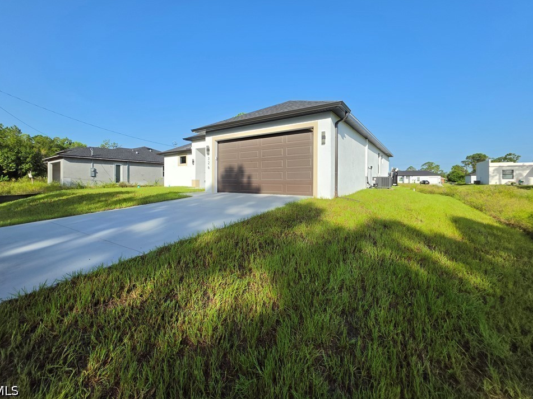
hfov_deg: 102.0
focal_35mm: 14
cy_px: 185
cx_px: 253
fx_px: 216
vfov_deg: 85.5
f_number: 1.9
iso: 32
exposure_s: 1/2038
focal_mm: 2.2
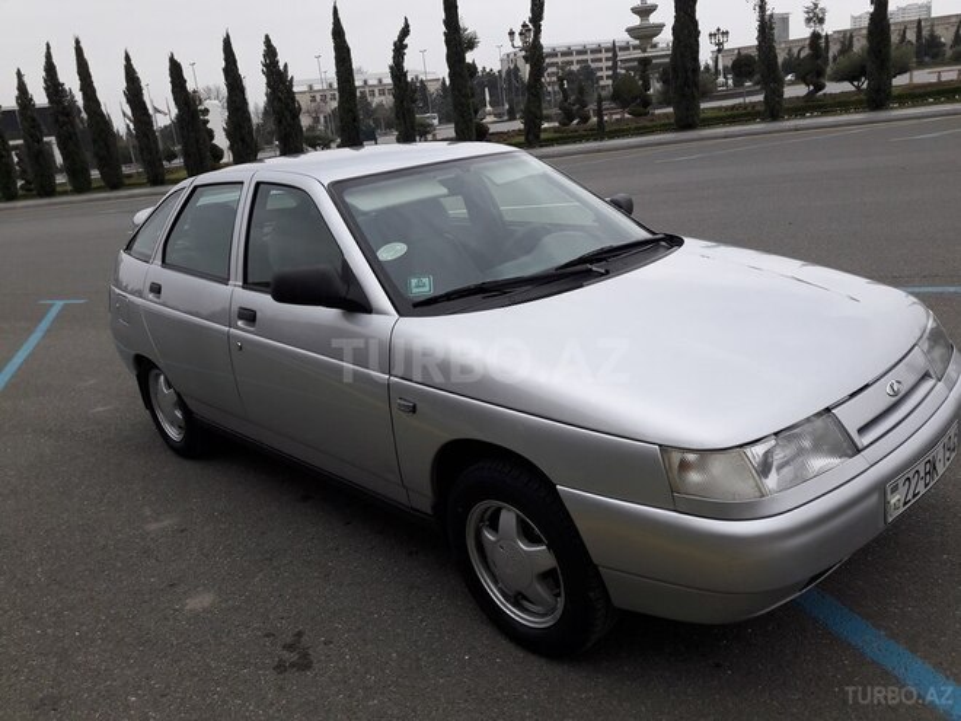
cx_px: 480
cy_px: 360
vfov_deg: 49.7
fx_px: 777
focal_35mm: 28
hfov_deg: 63.4
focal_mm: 3.7
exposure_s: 1/240
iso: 40
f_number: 1.9
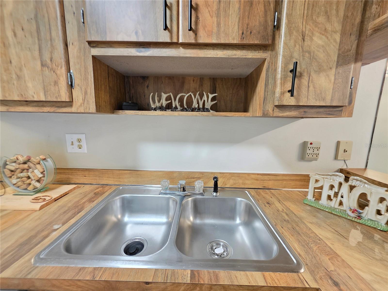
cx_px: 194
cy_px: 146
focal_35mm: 13
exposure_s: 1/60
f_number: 1.9
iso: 800
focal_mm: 2.2
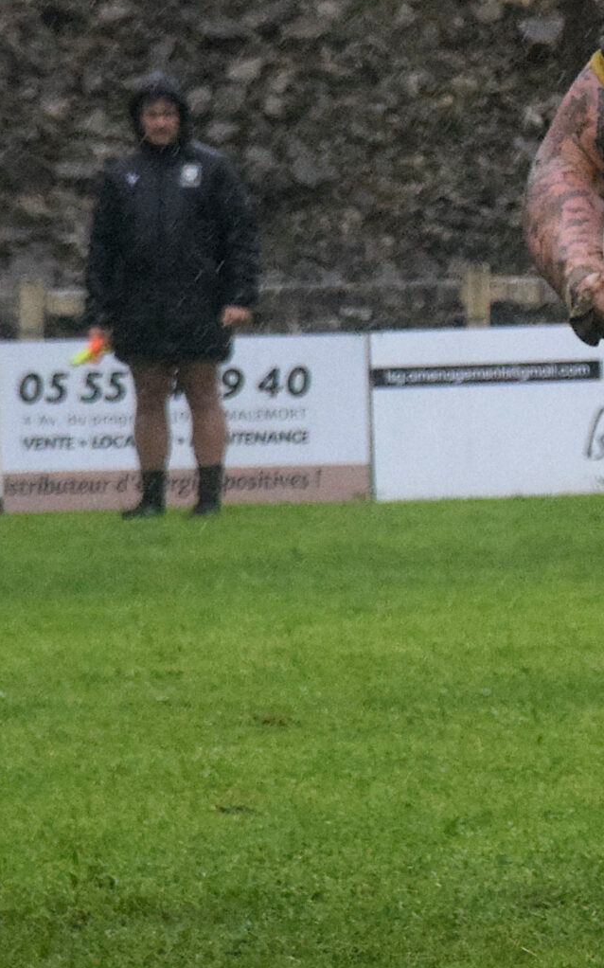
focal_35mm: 402
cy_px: 354
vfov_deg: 5.2
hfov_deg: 3.2
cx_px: 998
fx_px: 10604
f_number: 5.6
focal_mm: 105
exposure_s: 1/500
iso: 2000
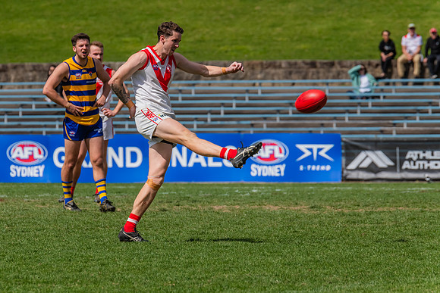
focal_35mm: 475
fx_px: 5807
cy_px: 140
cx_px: 193
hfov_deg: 4.3
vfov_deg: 2.9
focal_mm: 420
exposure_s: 1/1600
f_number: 11
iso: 800
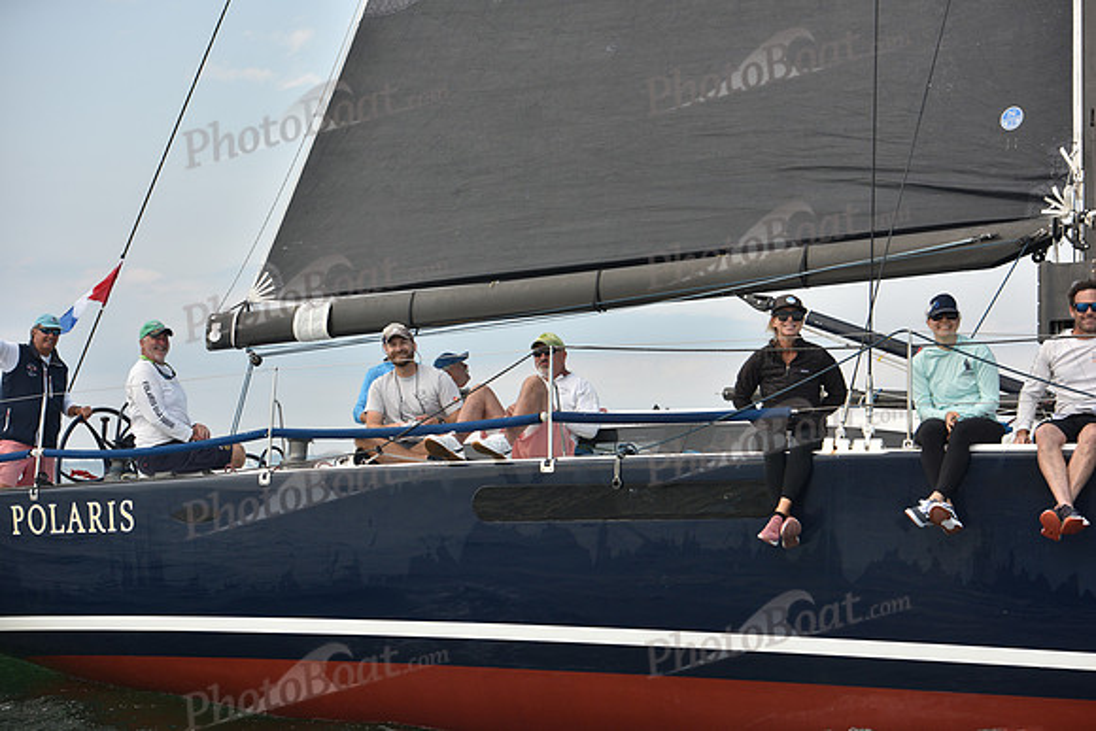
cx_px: 548
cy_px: 366
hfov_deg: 28.8
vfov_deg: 19.5
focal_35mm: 70
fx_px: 2132
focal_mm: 70
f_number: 5
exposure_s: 1/640
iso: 250
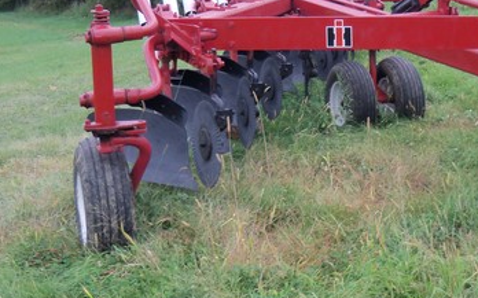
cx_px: 343
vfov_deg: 20.6
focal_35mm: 63
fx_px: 820
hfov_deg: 32.0
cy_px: 111
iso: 64
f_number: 4.3
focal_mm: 6.8
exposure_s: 1/50
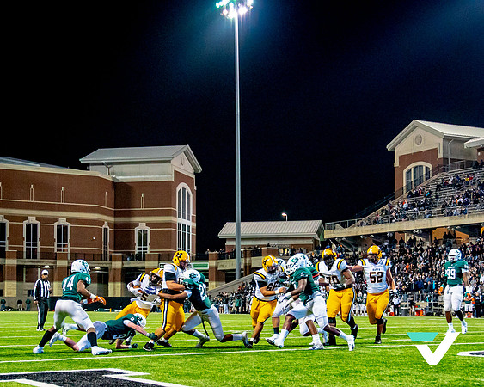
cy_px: 266
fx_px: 959
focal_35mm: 67
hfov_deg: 28.3
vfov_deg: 22.7
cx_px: 265
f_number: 2.8
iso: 5000
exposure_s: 1/1500
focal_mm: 43
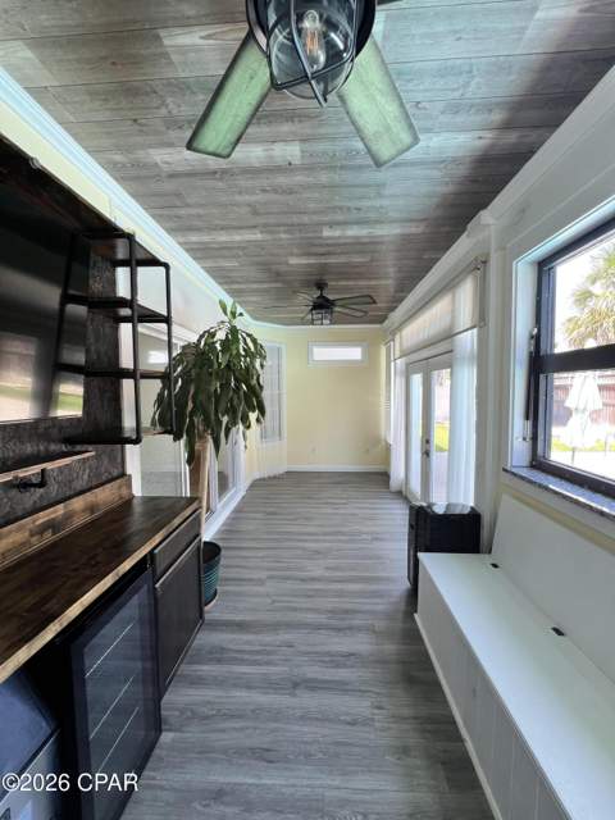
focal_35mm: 13
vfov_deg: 106.2
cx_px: 308
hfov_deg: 89.9
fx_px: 308
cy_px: 410
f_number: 1.8
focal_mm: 1.57
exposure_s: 1/99
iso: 64
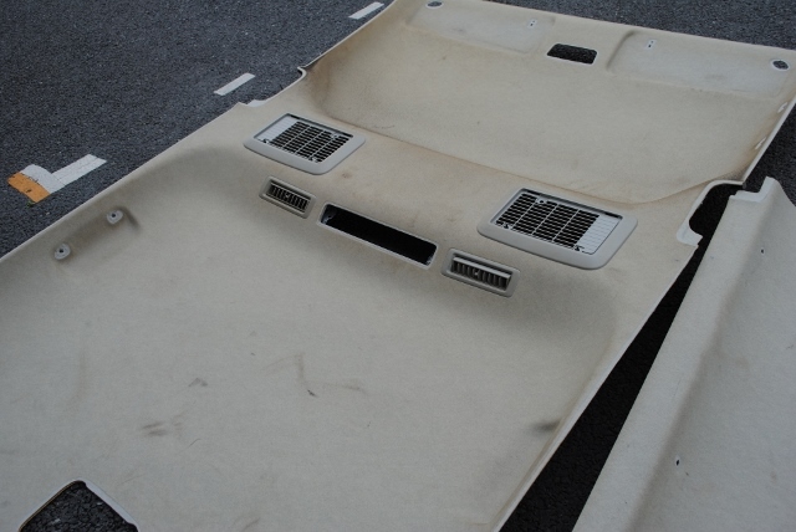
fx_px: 797
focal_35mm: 36
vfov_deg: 36.9
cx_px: 398
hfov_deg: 53.1
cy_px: 266
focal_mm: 24
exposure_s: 1/125
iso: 100
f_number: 5.6
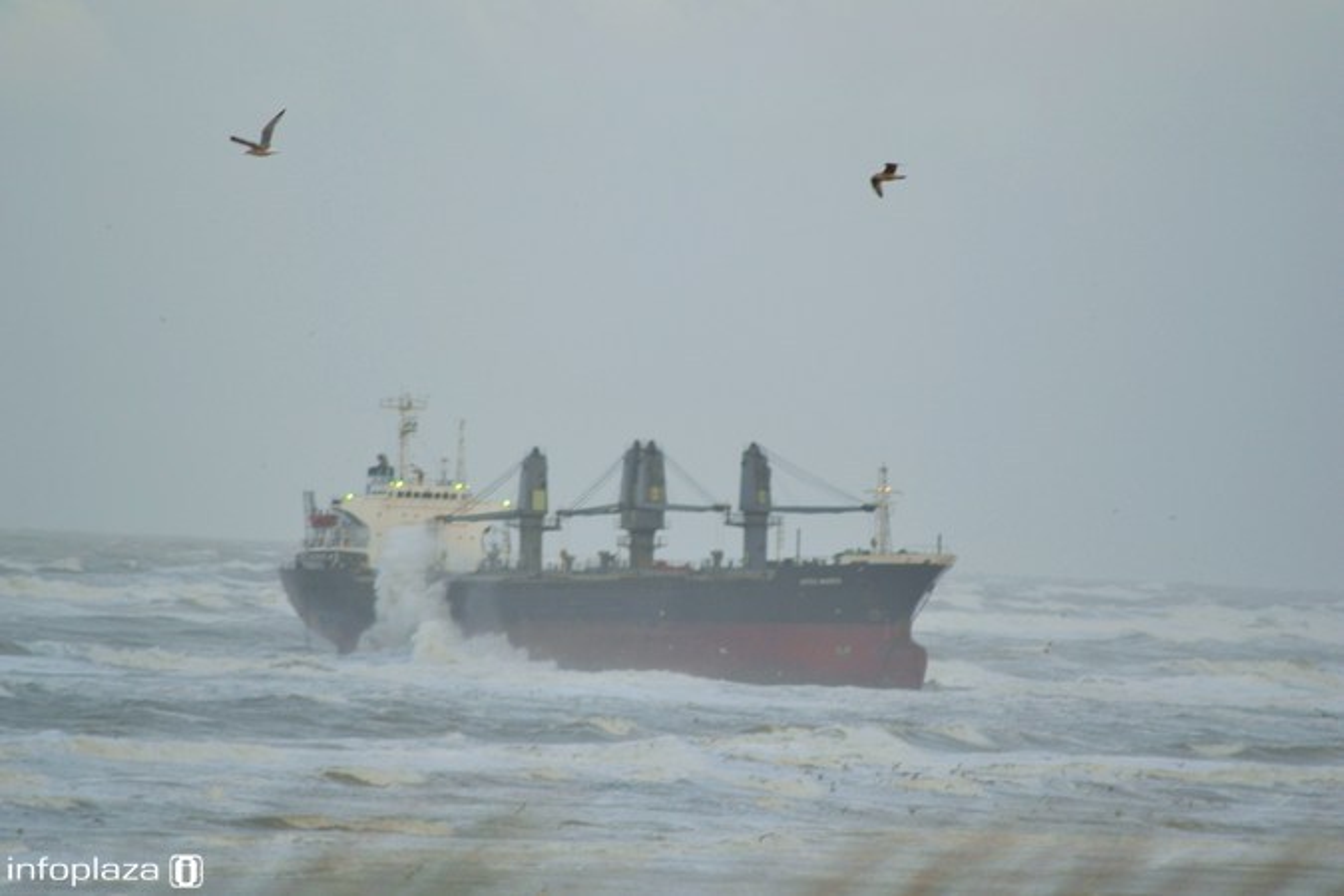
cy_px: 448
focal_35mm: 450
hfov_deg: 4.6
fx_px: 16799
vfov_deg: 3.1
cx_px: 672
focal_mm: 300
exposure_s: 1/500
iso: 400
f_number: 5.6
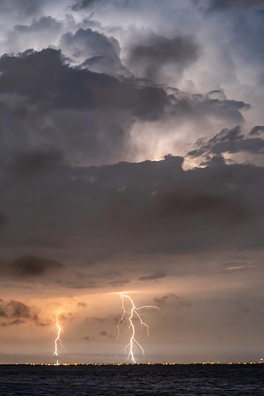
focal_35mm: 96
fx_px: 1056
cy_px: 198
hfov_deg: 14.2
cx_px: 113
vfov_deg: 21.2
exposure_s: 2.5
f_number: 4
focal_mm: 64
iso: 1600
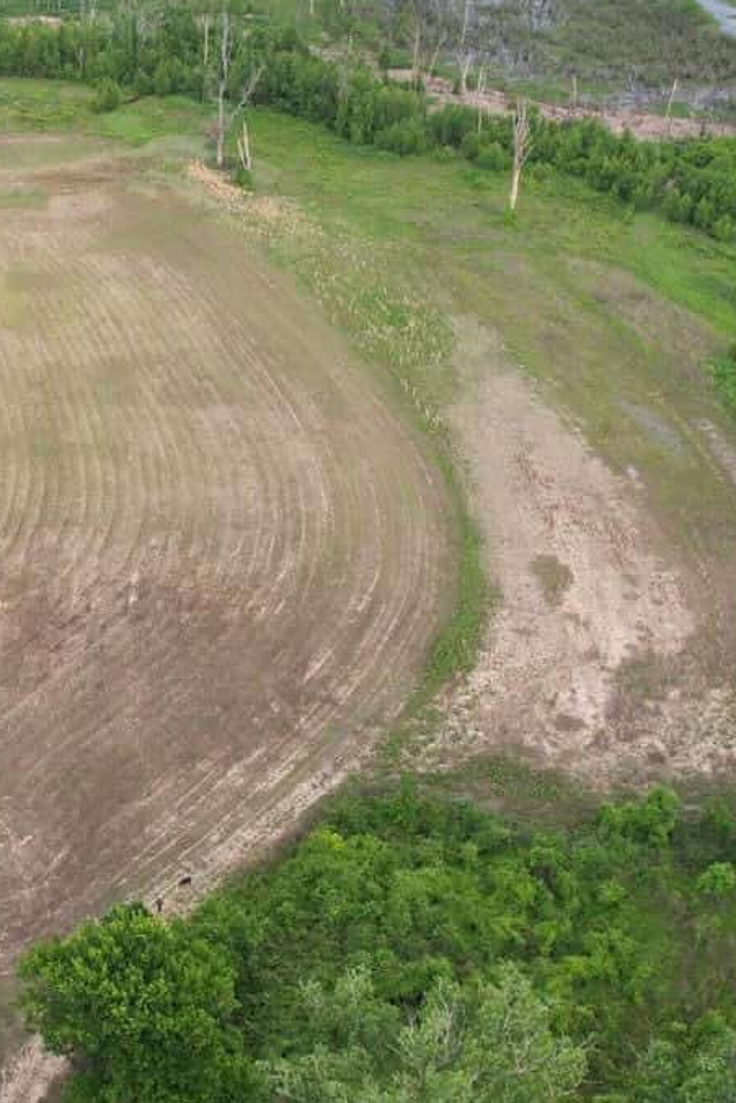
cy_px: 587
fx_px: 1532
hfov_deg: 25.5
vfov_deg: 39.6
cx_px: -18
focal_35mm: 50
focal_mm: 8.4
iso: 100
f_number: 2.8
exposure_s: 1/350
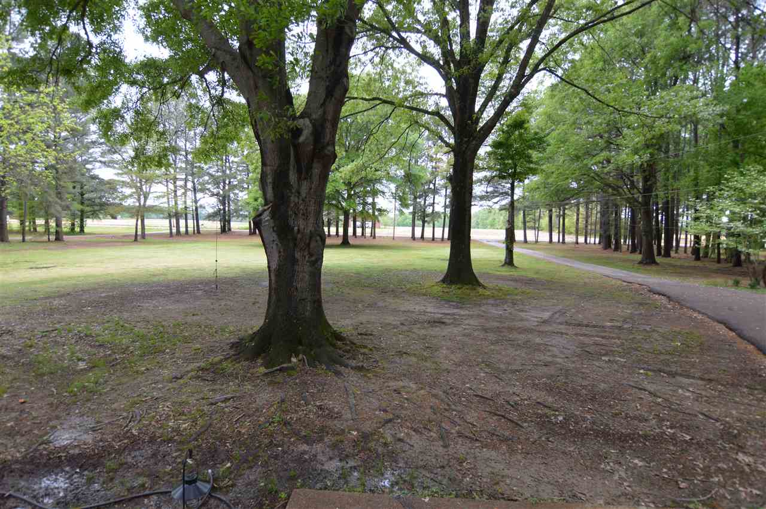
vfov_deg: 67.3
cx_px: 383
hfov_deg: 90.1
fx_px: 383
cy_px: 254
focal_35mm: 18
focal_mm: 12
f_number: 5
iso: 400
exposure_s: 1/100
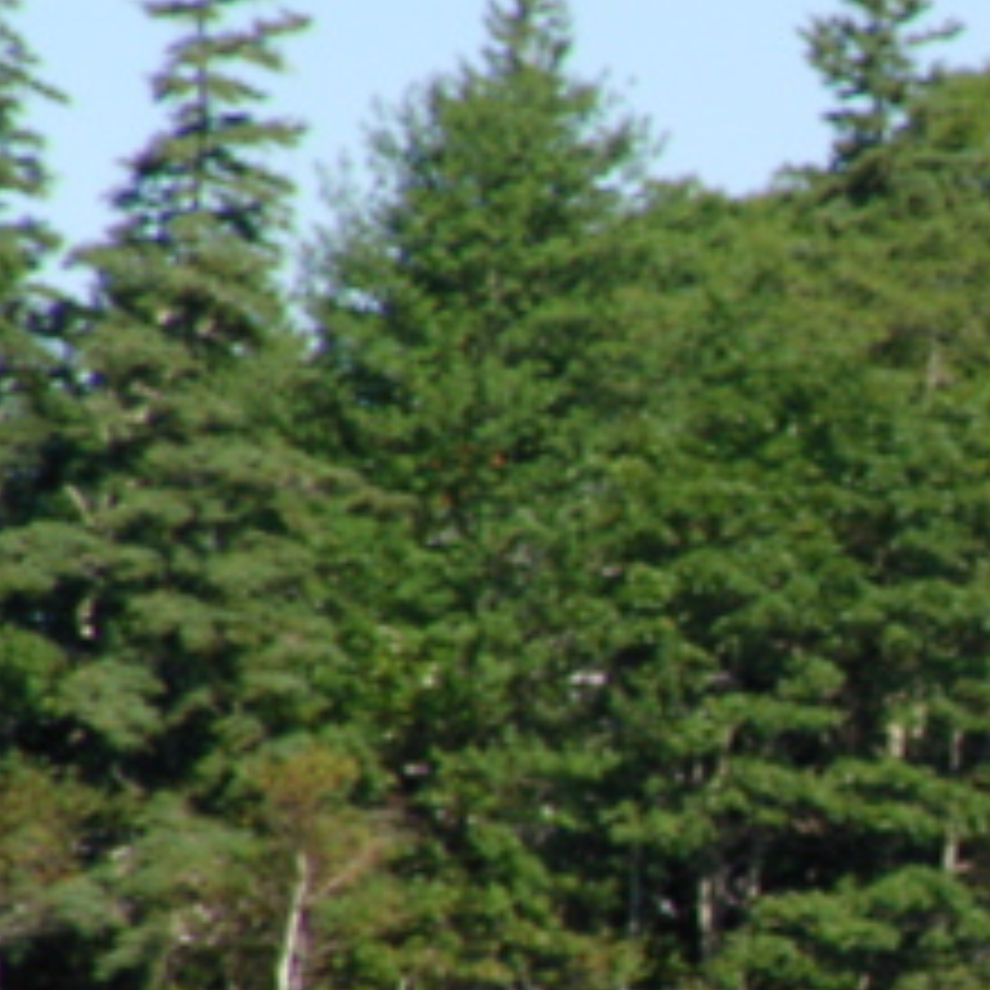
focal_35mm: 566
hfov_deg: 3.1
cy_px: 742
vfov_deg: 3.1
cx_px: 1422
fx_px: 18314
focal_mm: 33.8
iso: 50
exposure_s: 1/303
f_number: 5.9
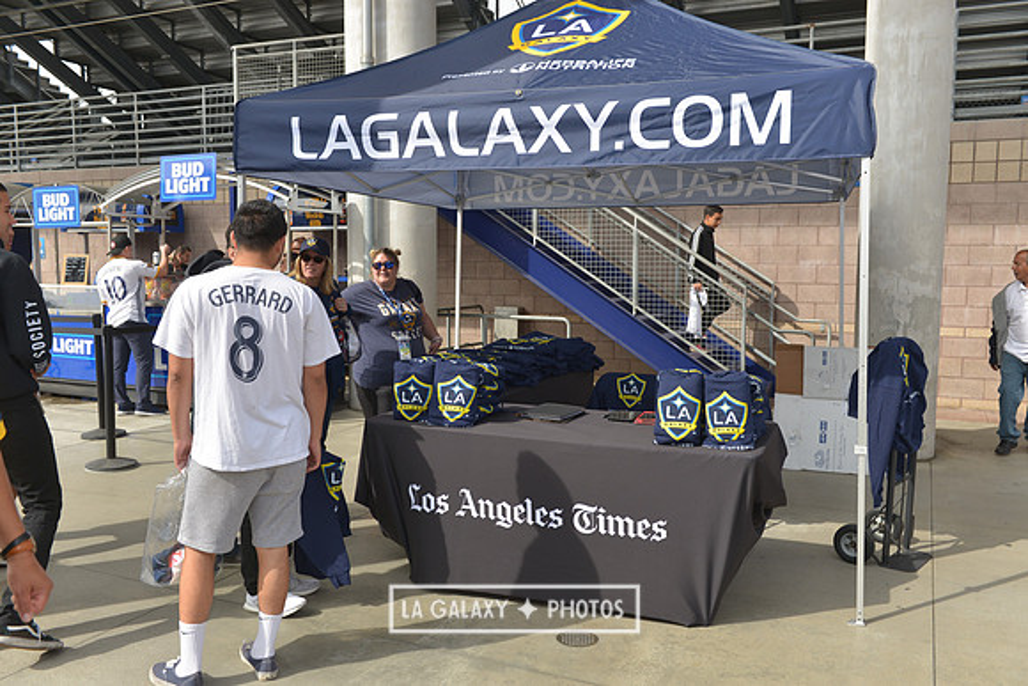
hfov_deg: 58.7
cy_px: 343
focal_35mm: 32
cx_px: 514
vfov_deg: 41.1
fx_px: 914
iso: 200
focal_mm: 32
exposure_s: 1/640
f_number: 5.6
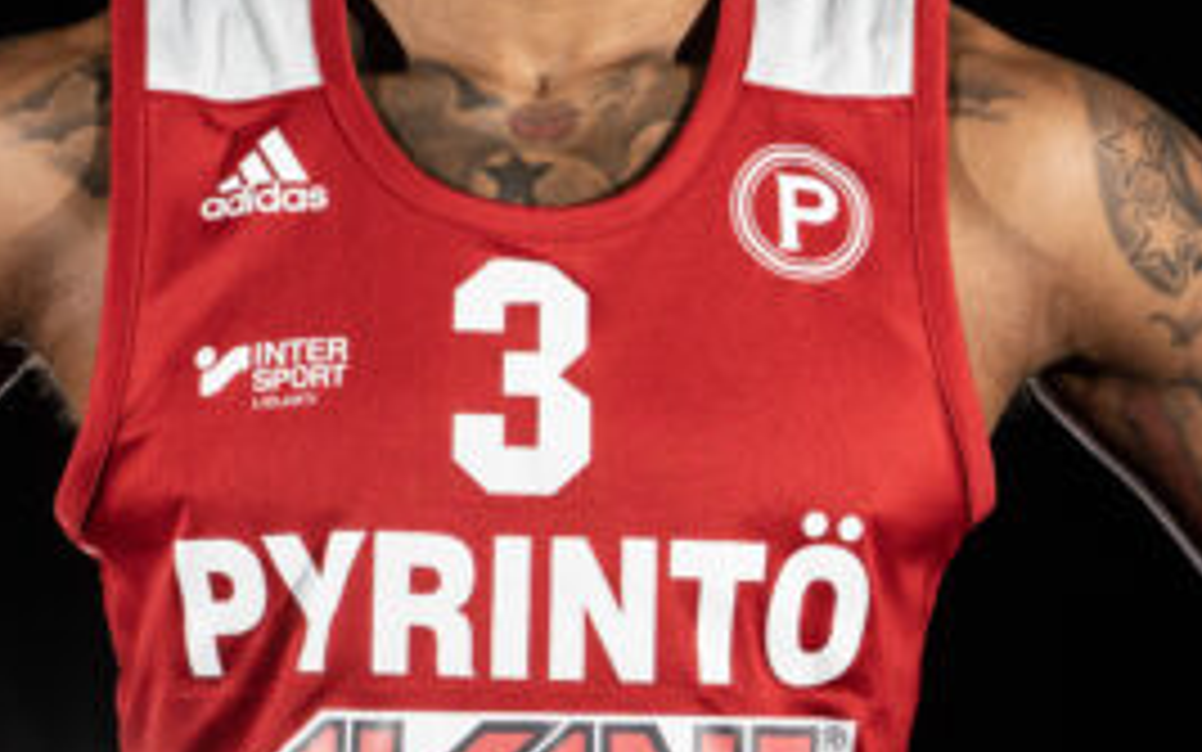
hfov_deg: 8.3
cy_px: 306
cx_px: 522
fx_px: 8257
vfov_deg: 5.2
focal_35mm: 252
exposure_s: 1/200
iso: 250
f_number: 10
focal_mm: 86
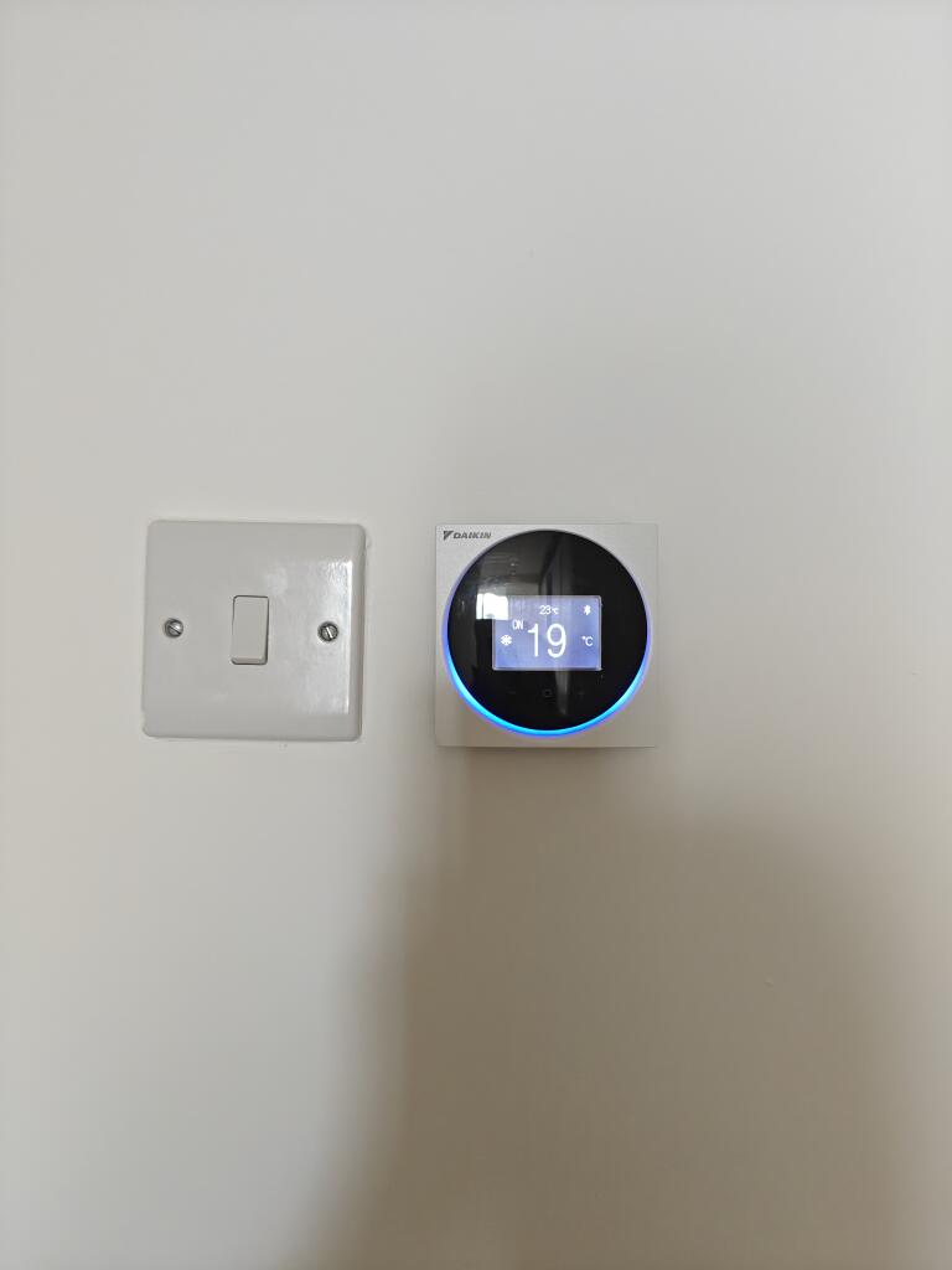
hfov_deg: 58.9
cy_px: 635
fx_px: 843
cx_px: 476
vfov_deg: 73.9
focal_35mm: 23
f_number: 1.6
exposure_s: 1/200
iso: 1600
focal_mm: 6.06
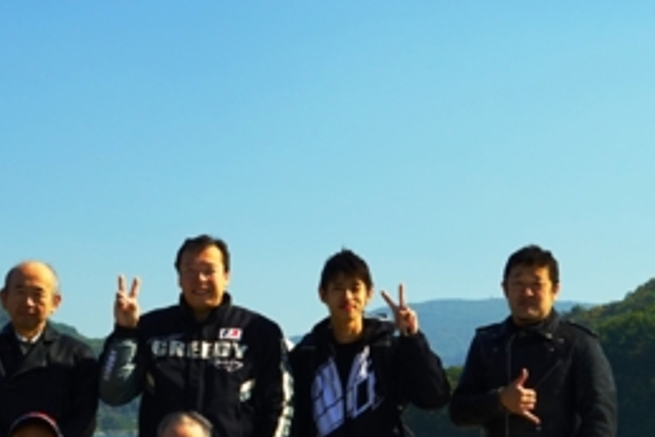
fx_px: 2530
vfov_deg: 9.9
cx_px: 147
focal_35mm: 139
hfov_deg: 14.7
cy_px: 307
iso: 100
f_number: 6.7
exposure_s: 1/90
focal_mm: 45
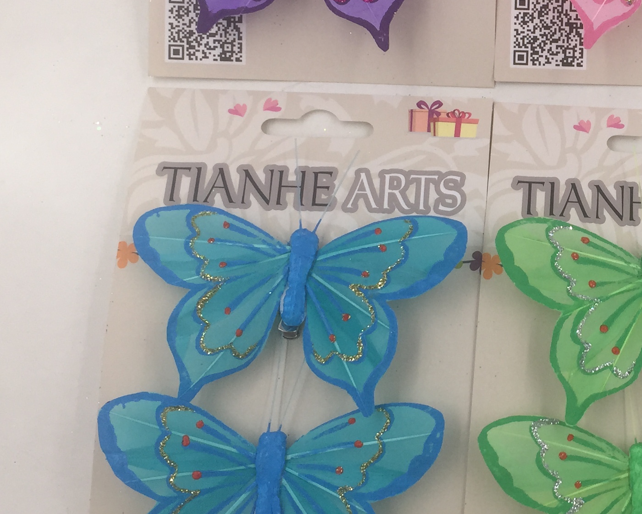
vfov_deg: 23.0
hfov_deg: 27.5
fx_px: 1254
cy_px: 147
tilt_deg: -76.4
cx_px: 602
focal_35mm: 66
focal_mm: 4.15
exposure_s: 1/842
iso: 32
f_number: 2.2
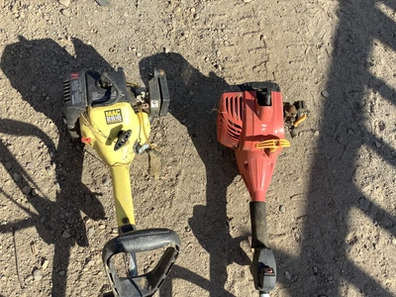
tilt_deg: -70.0
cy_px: 148
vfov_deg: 45.4
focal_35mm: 31
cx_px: 198
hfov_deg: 58.4
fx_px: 355
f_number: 2.4
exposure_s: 1/876
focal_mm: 3.3
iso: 25
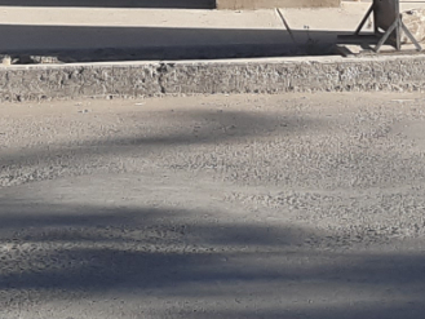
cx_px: 319
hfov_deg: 12.2
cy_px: -443
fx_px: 1990
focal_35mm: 162
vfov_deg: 8.4
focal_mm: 3.92
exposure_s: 1/798
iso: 40
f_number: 1.7
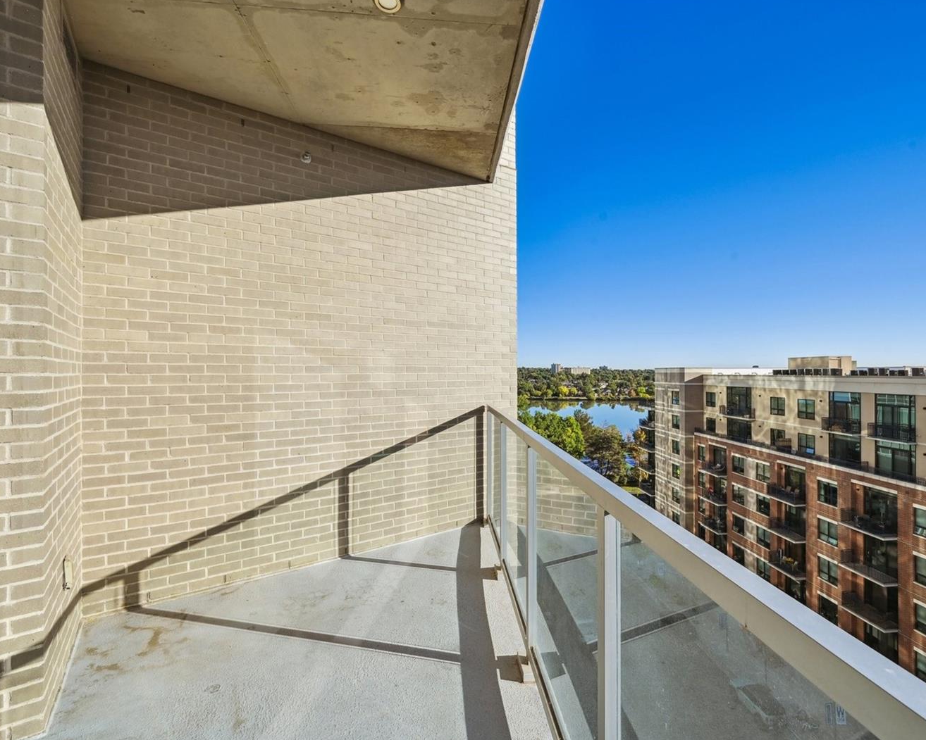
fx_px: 438
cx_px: 491
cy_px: 367
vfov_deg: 80.4
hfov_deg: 93.0
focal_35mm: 16
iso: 400
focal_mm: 14
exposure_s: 1/800
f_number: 10
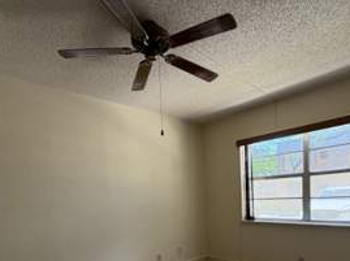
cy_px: 212
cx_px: 190
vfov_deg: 51.1
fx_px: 252
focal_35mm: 25
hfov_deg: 69.3
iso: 250
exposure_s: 1/121
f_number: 2.2
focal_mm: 2.22
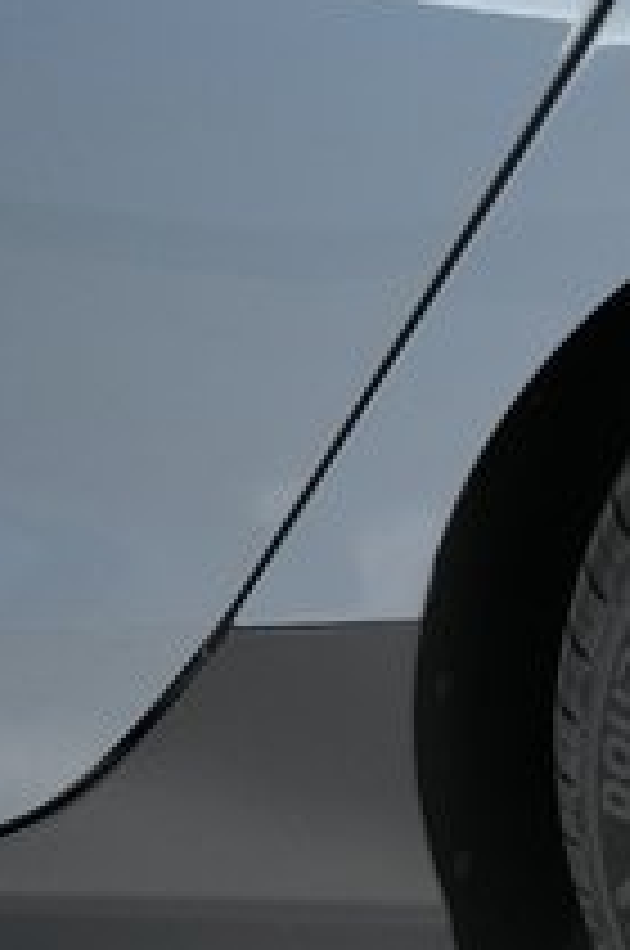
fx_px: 2238
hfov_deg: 13.6
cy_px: 801
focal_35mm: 85
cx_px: 1282
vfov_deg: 23.5
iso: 3200
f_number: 2.8
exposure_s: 1/250
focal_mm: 28
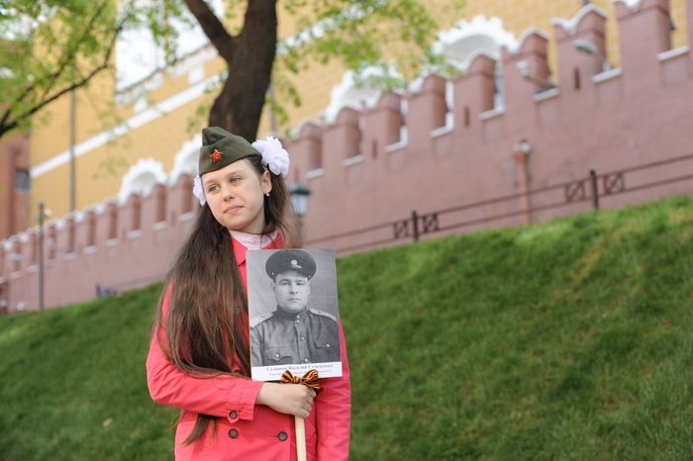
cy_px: 230
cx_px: 346
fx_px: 962
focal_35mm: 50
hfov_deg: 39.6
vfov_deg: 27.0
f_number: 3.5
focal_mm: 50
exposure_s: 1/250
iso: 200
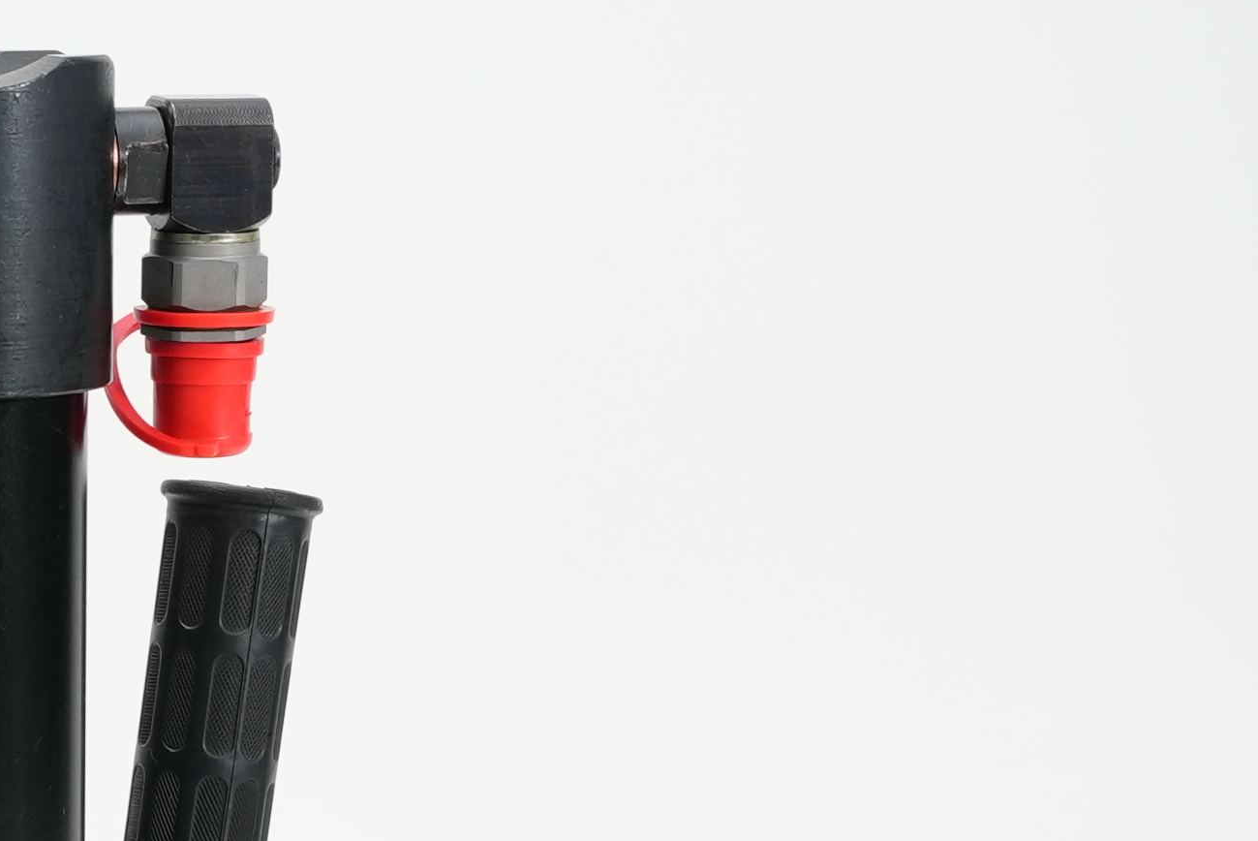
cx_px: -251
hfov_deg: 15.6
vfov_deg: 10.5
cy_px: 1240
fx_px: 4416
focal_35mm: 126
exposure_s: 1/100
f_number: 9
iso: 400
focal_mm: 38.7
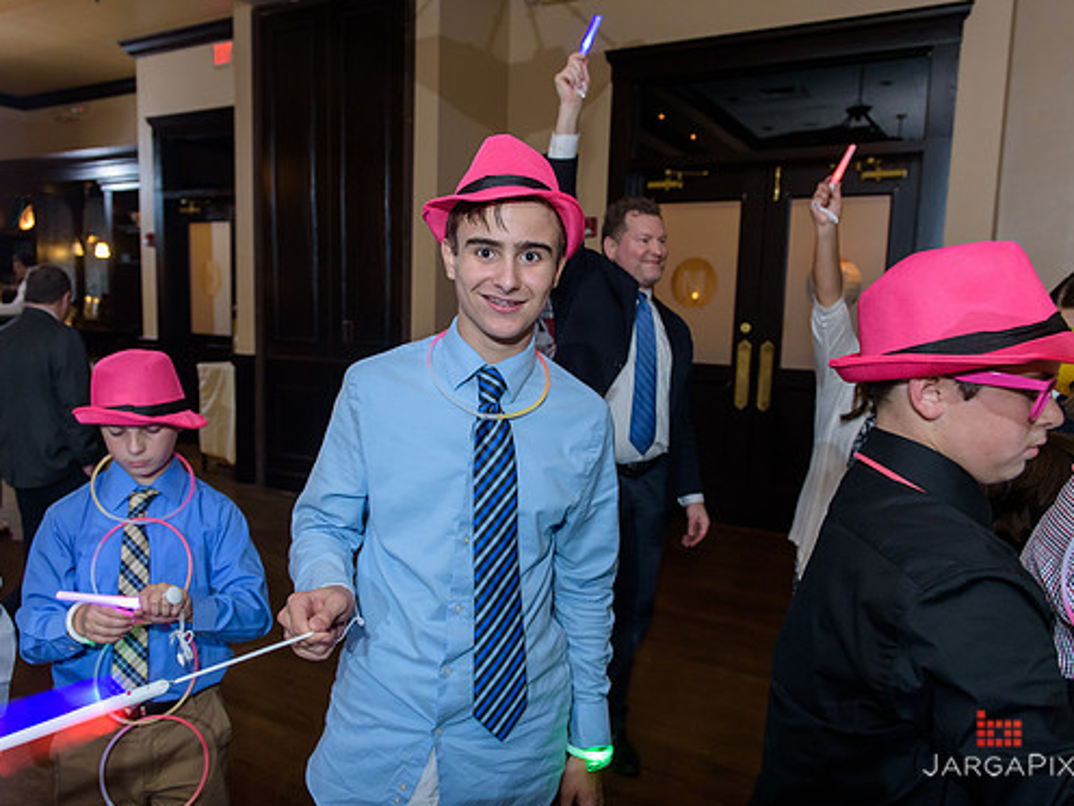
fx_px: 838
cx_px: 502
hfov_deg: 65.3
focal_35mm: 27
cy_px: 404
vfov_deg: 51.4
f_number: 3.2
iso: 1600
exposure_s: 1/125
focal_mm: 24
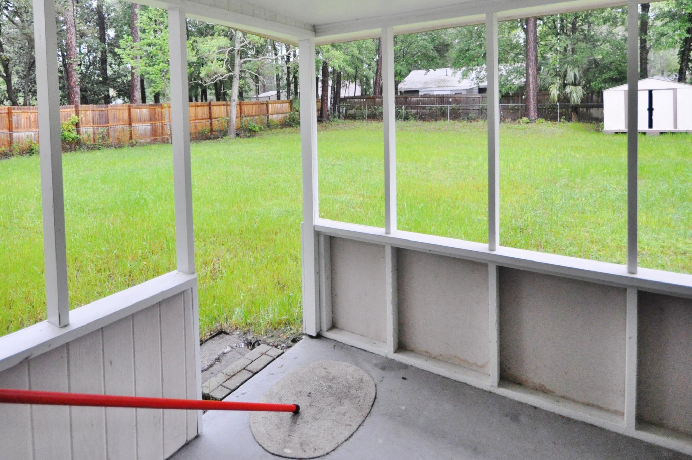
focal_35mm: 22
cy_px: 137
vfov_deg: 55.3
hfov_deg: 78.4
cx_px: 310
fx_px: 422
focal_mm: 10
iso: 1600
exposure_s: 1/320
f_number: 3.5
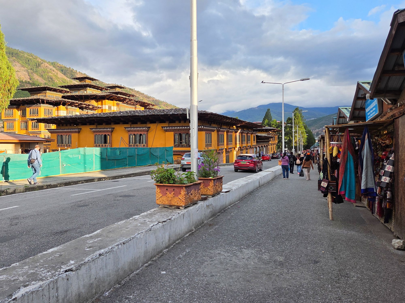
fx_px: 269
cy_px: 152
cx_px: 202
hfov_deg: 73.9
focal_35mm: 23
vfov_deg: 58.9
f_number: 1.8
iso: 80
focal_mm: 5.4
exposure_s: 1/1406
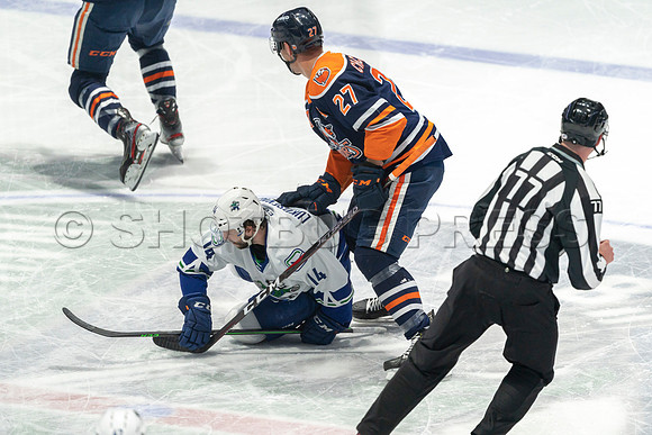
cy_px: 218
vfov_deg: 2.3
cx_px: 326
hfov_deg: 3.4
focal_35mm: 600
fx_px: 10869
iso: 1600
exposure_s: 1/640
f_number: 4
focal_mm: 600
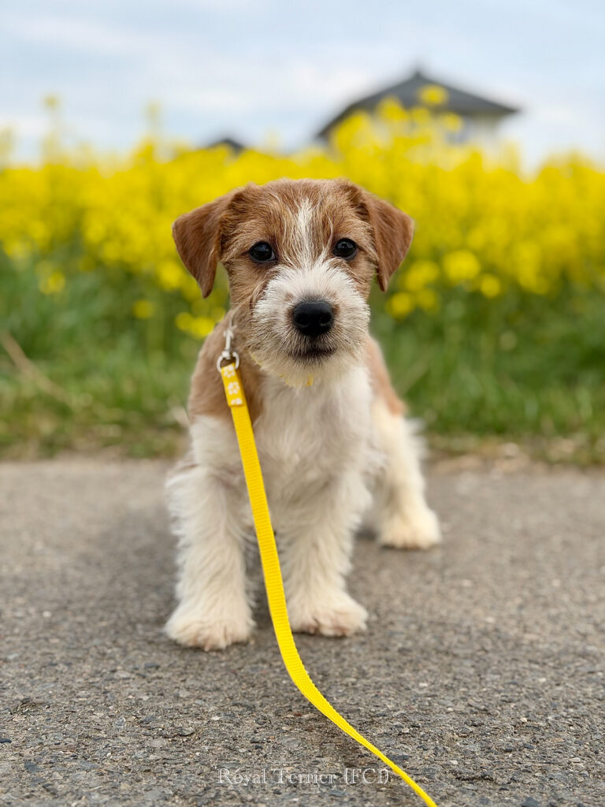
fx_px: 1119
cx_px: 302
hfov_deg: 30.3
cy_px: 404
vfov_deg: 39.7
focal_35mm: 48
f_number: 1.8
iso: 64
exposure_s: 1/3400
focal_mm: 6.76
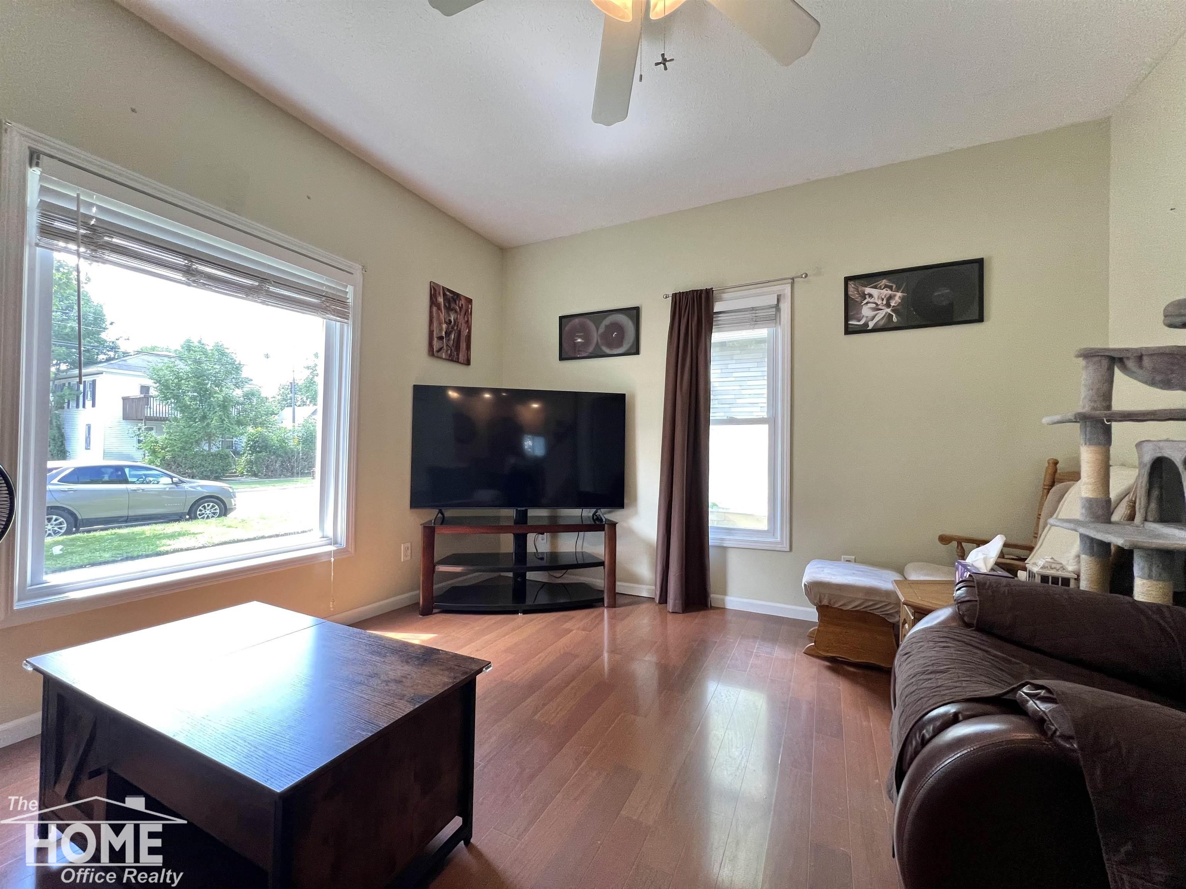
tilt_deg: -0.3
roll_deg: -0.9
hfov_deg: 106.2
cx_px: 593
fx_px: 445
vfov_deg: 89.9
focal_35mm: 13
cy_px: 444
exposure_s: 1/120
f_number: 1.8
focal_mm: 1.57
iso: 160
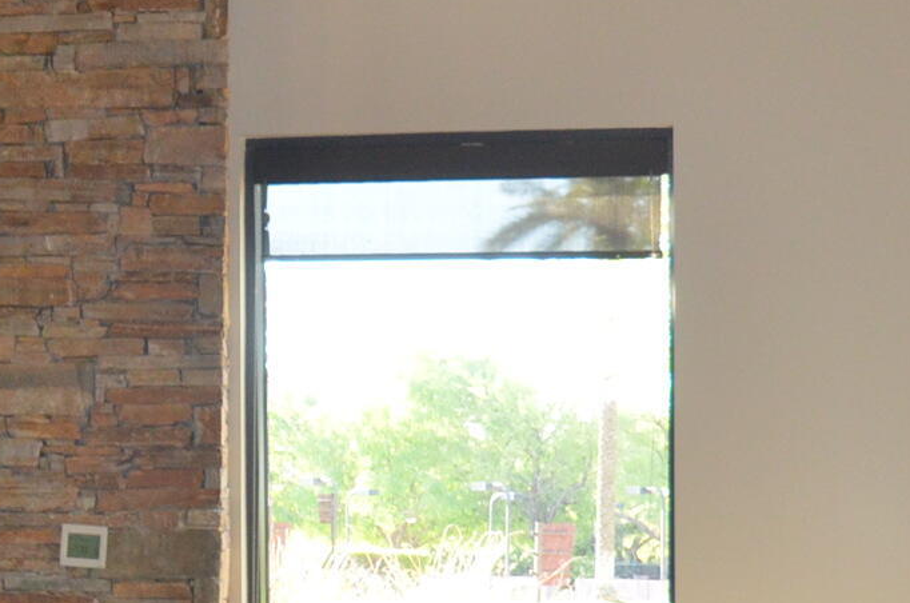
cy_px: 664
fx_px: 3280
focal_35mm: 130
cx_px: -43
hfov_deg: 15.5
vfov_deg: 10.4
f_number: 4.5
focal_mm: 24
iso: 1000
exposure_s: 1/60
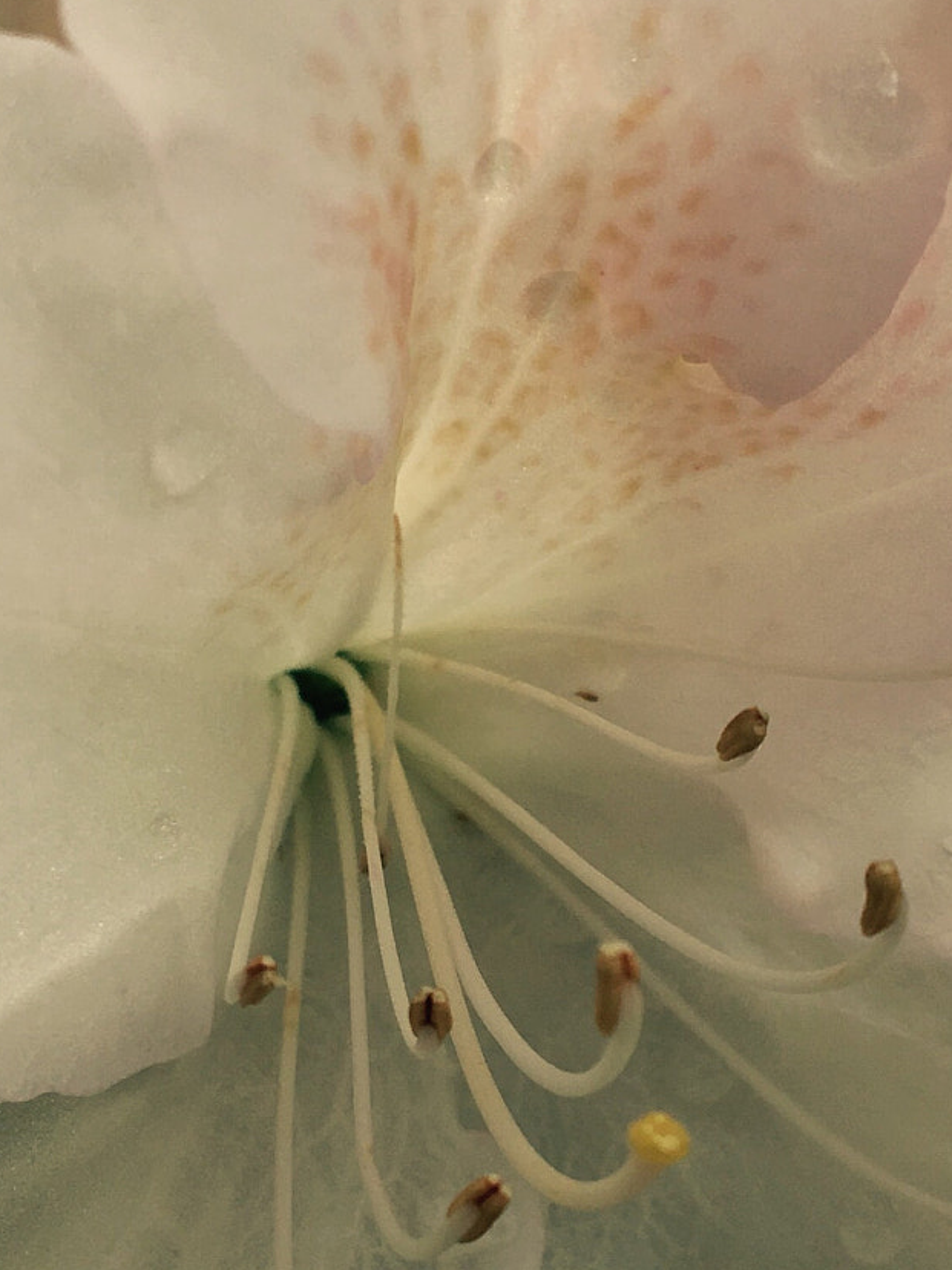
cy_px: 541
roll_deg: -0.7
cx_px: 616
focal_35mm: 56
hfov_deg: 26.0
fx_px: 2055
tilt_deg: +1.3
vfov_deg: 34.3
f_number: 2.2
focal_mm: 4.15
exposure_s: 1/245
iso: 25
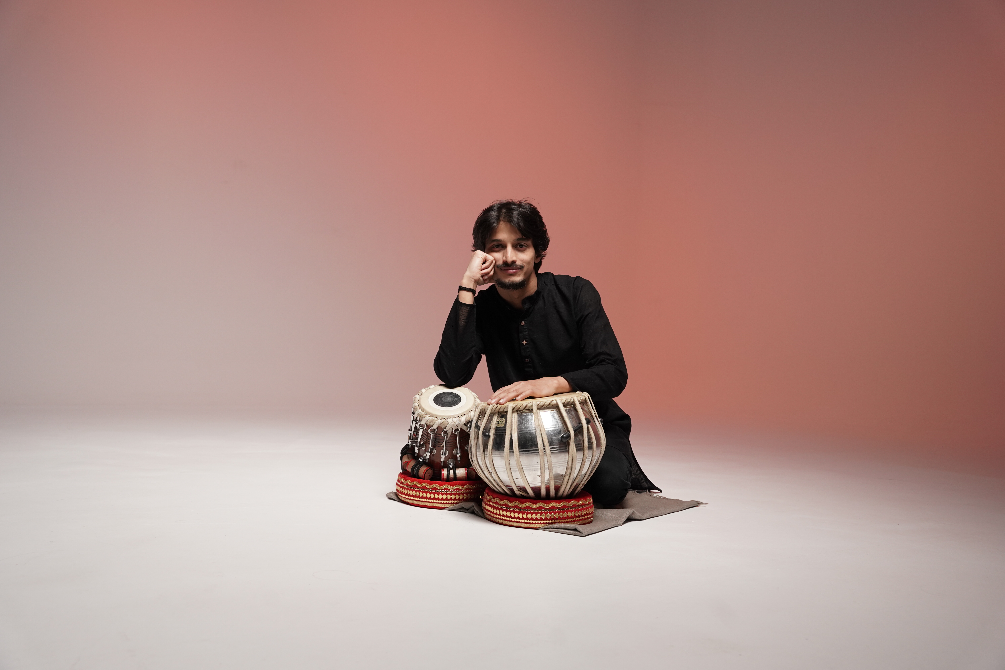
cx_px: 502
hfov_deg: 55.8
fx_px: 949
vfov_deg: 38.9
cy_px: 335
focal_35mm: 34
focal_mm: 34
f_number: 5
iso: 1250
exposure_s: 1/160
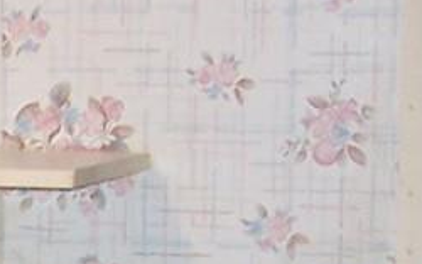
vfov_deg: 5.2
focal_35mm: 251
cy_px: 460
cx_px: -333
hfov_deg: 8.1
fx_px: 2885
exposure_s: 1/60
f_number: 2.8
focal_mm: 5.6
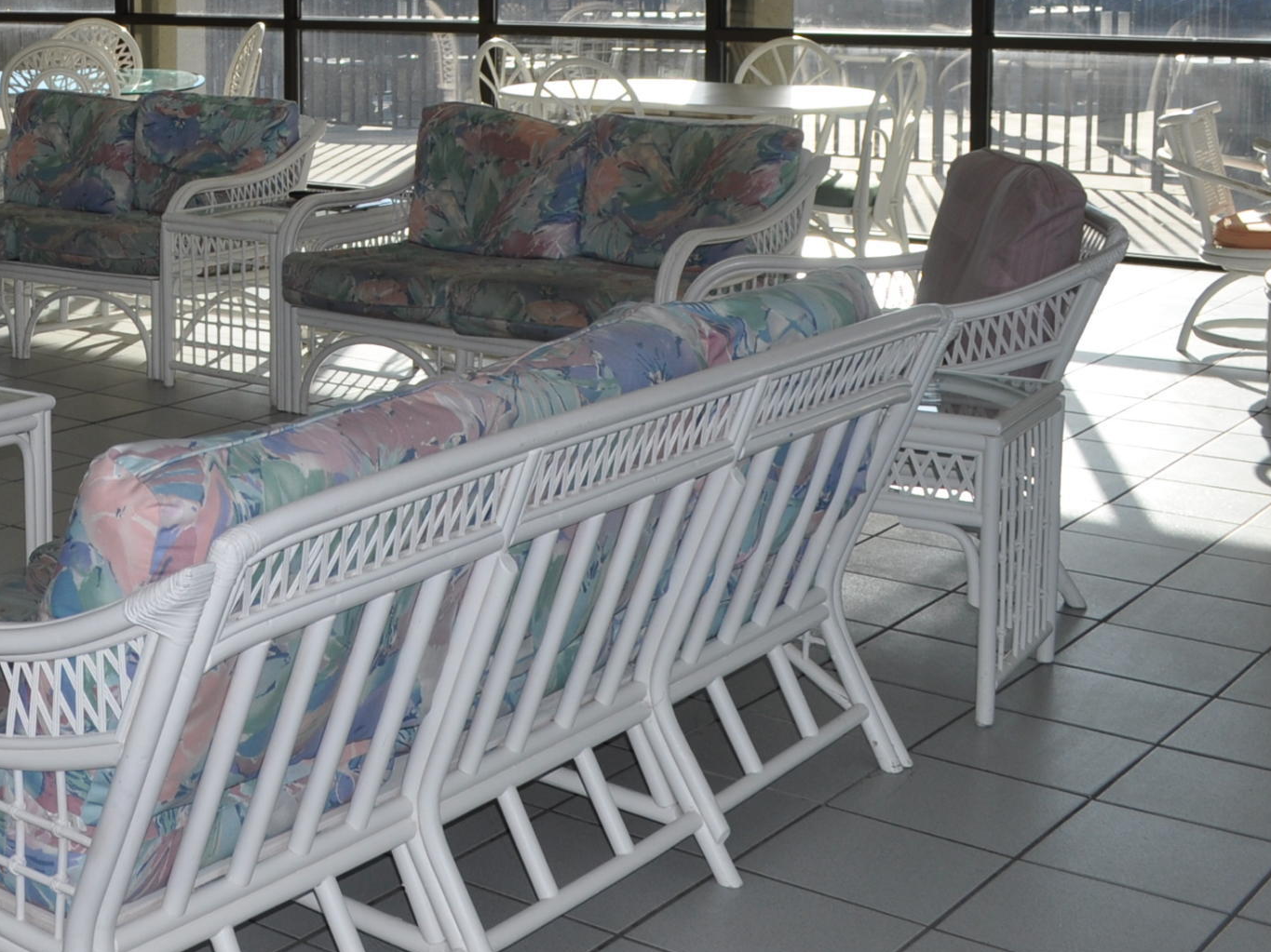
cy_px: 88
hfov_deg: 31.8
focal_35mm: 57
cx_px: 68
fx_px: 2092
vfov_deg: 24.9
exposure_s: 1/200
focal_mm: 18
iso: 200
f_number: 7.1
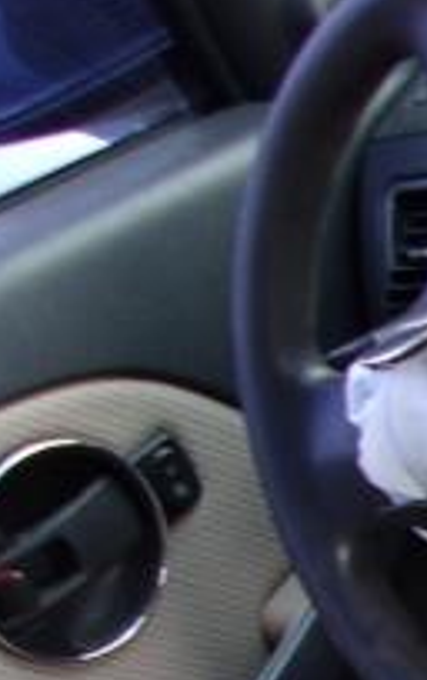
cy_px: 653
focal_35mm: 112
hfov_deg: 9.8
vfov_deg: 18.2
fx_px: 2080
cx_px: 1154
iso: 80
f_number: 3
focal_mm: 4.9
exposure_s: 1/38
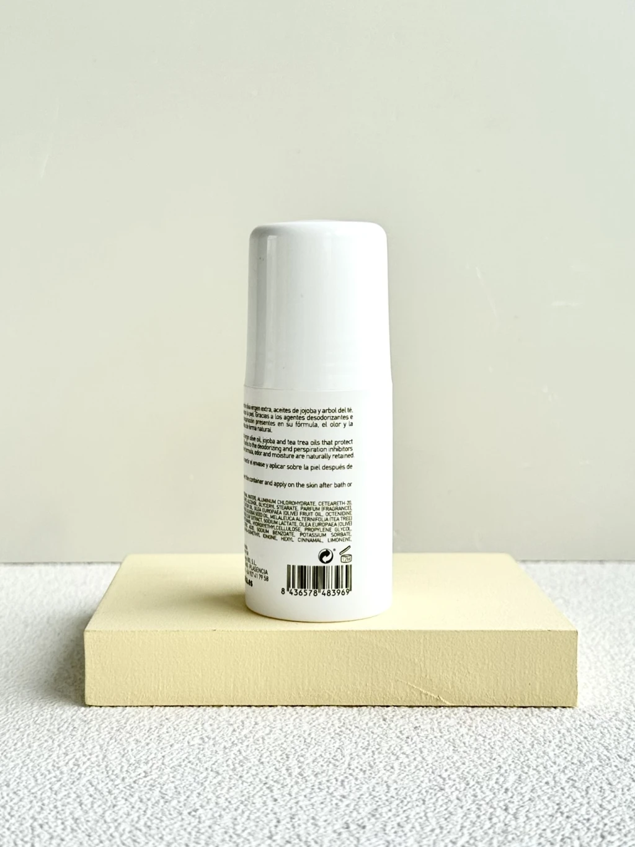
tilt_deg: -6.0
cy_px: 424
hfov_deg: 56.8
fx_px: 587
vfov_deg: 71.6
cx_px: 318
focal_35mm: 24
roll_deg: -0.6
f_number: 1.78
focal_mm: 6.86
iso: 80
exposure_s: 1/395
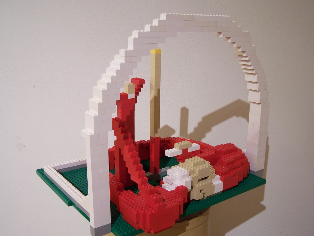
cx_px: 157
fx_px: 345
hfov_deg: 49.0
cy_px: 118
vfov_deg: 37.7
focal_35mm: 38
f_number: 2.8
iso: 80
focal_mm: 6.3
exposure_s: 1/2
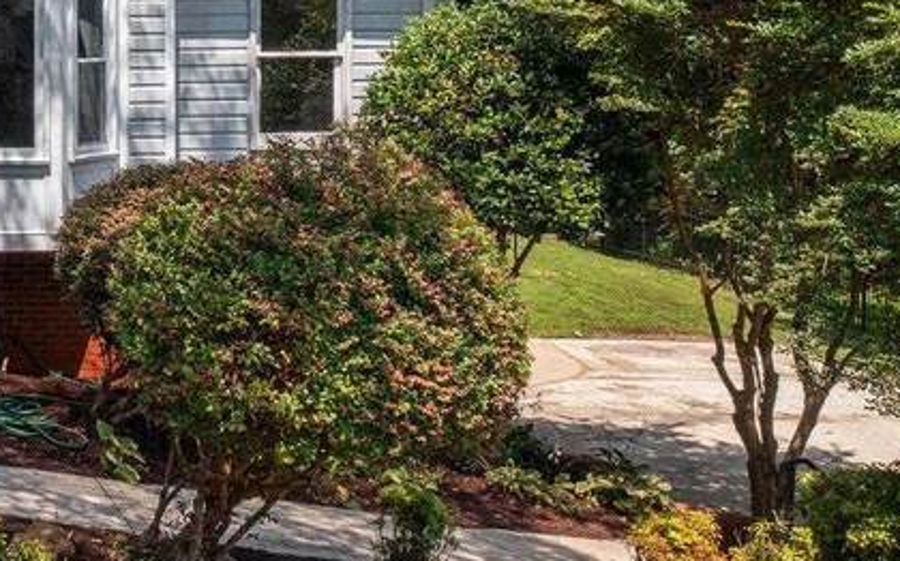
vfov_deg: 14.8
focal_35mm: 87
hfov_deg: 21.3
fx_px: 2133
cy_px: 15
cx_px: -302
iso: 100
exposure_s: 1/160
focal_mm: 10.26
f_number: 3.5
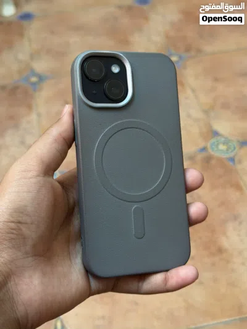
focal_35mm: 48
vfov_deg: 39.6
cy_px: 164
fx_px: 456
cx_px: 124
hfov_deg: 30.3
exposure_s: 1/33
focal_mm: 6.76
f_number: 1.78
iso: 400
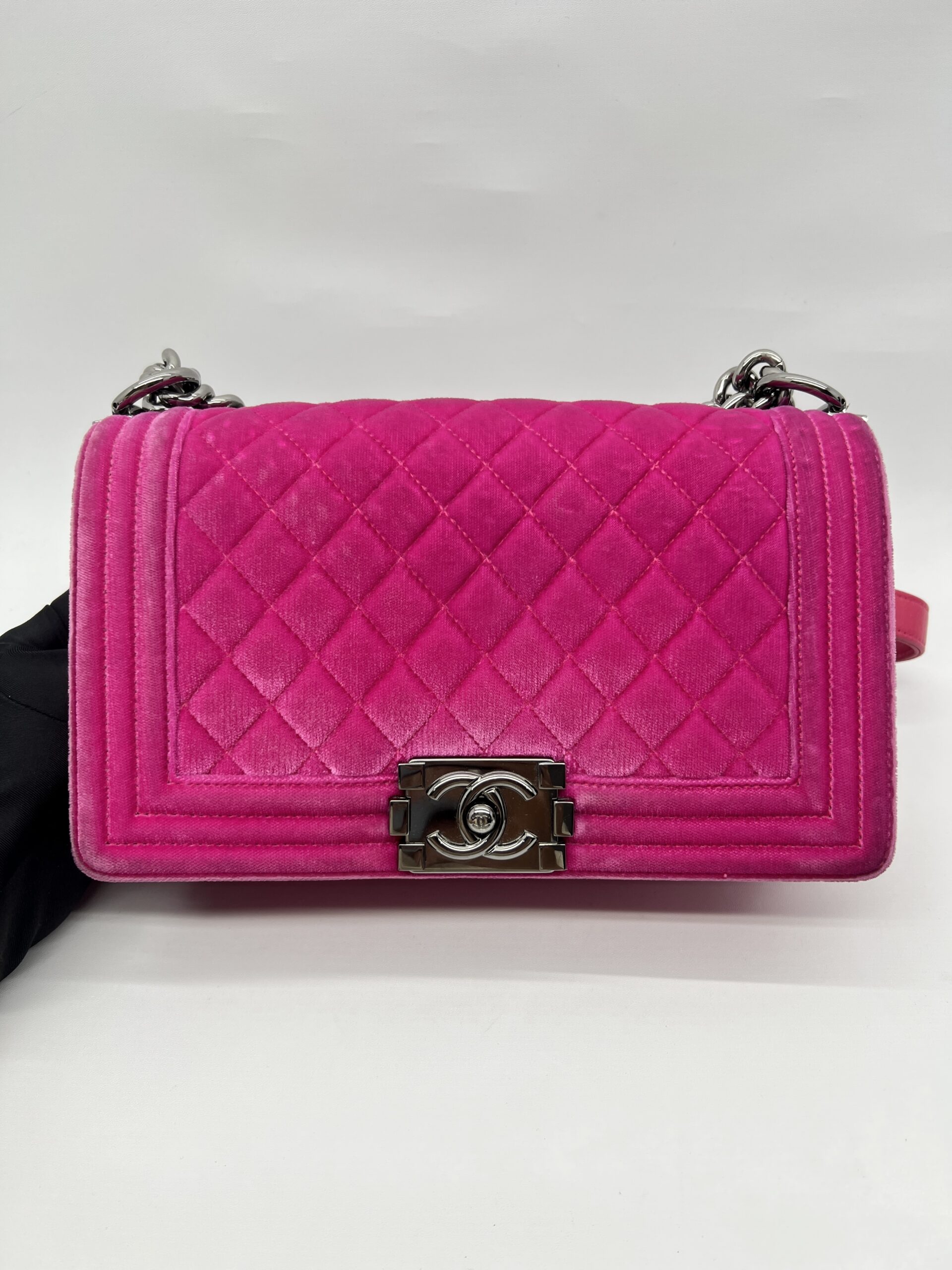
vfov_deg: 67.3
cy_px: 635
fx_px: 953
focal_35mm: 26
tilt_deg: -33.3
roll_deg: -0.1
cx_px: 476
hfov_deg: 53.1
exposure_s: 1/108
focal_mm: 5.7
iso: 32
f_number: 1.5
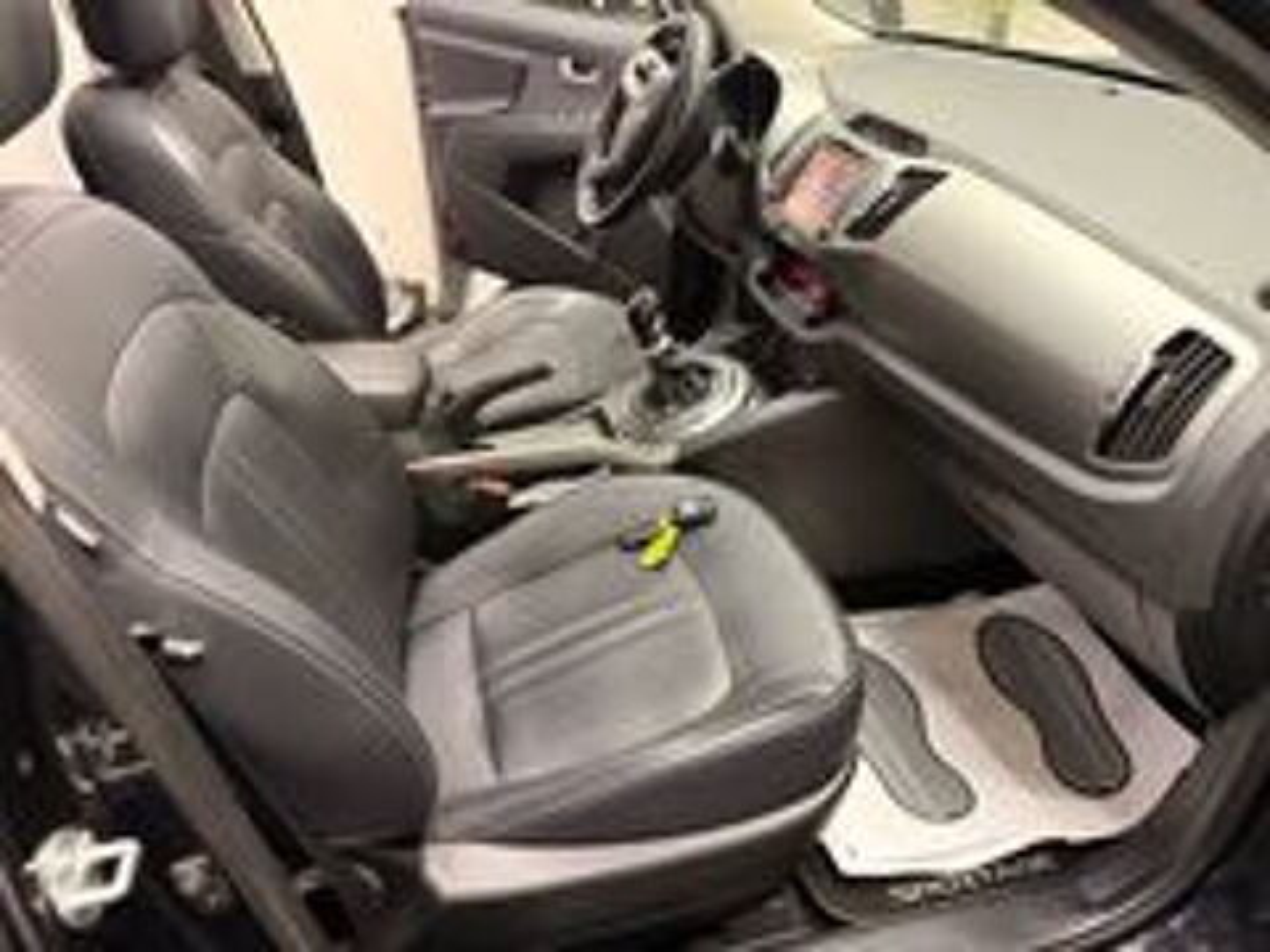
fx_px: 881
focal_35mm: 24
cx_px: 635
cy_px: 476
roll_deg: +0.7
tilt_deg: -33.7
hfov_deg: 71.6
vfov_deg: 56.8
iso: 640
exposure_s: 1/50
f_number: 1.78
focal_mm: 6.76
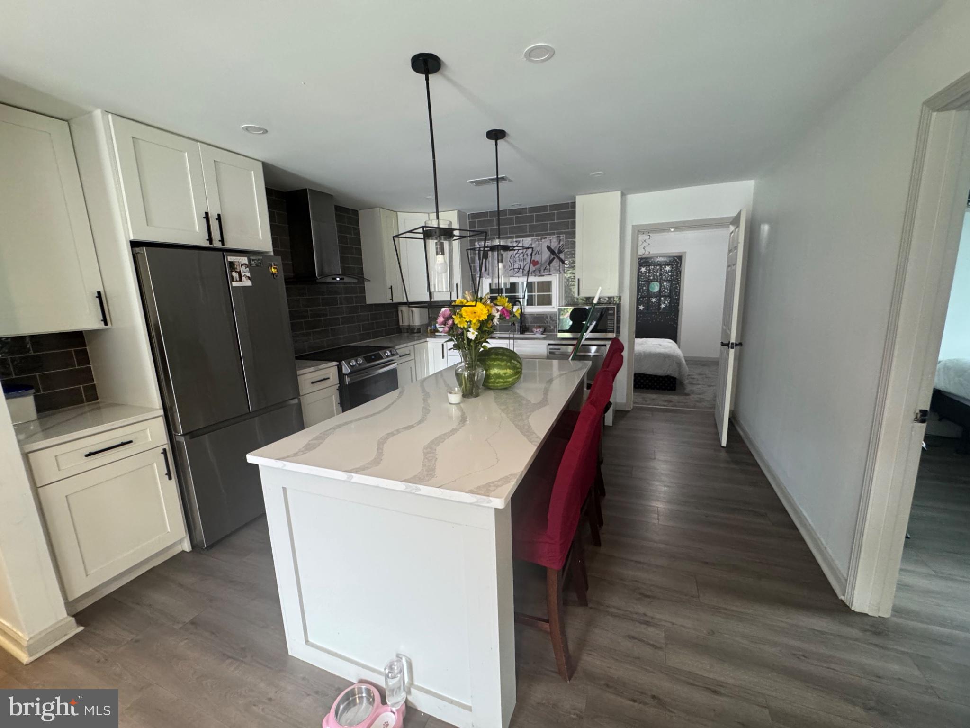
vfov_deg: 85.7
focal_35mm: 14
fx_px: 392
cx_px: 485
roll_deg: +2.1
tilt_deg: -11.6
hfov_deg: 102.1
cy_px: 364
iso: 400
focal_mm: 2.22
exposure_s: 1/60
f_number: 2.2
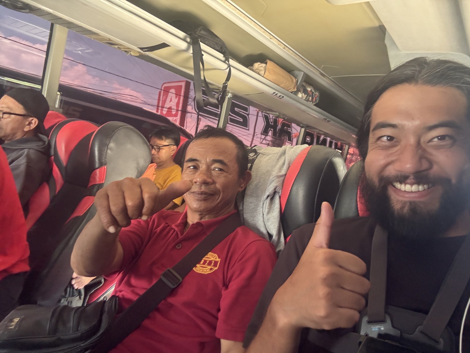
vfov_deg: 58.9
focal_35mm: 23
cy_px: 176
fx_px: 312
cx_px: 235
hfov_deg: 73.9
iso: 500
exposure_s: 1/30
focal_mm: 2.69
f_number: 1.9
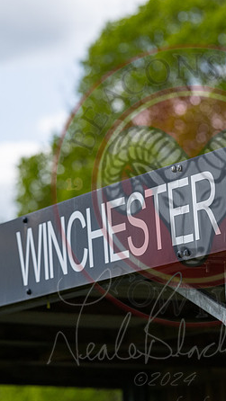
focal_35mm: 214
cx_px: 231
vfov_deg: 10.1
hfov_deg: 5.7
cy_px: 200
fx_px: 2279
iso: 400
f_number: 3.8
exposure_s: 1/4000
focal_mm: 135
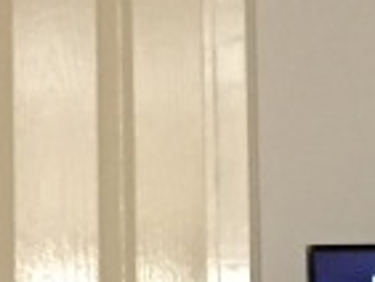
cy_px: 431
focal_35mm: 206
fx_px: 2234
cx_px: 449
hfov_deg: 9.5
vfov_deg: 7.1
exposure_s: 1/15
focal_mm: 4.15
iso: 640
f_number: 2.2
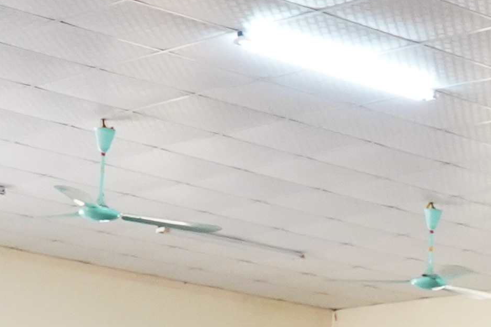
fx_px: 1896
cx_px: 579
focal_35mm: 139
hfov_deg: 14.3
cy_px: 539
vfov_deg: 9.5
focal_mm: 22
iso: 5000
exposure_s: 1/100
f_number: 6.3
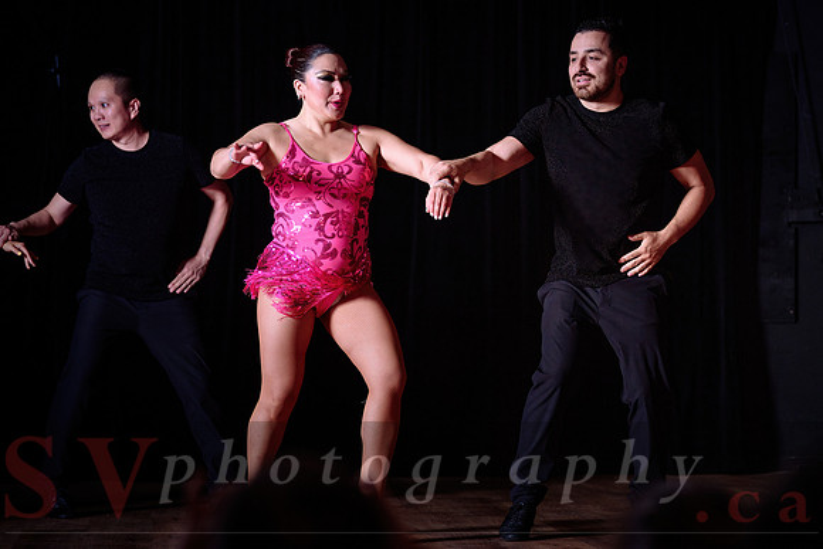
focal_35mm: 134
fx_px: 3061
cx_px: 501
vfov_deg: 10.3
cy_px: 295
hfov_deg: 15.3
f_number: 3.2
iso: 400
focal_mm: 110
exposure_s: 1/160
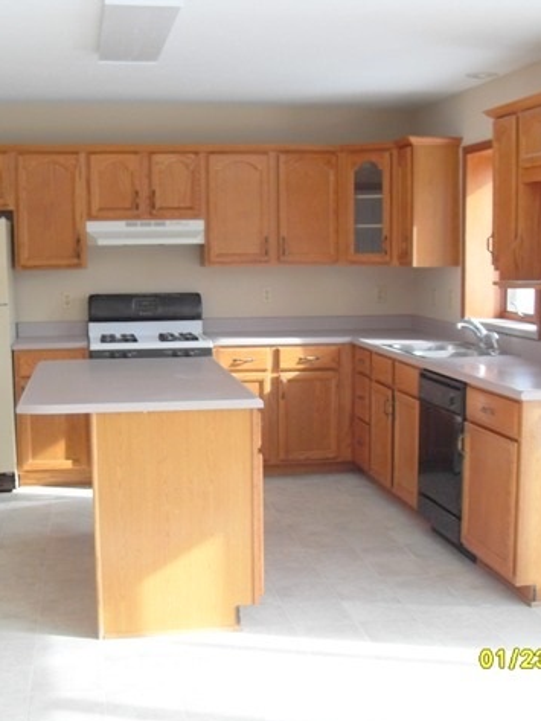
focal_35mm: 46
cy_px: 364
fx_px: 958
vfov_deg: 41.2
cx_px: 265
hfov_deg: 31.5
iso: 80
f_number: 2.8
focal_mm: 6.3
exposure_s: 1/90
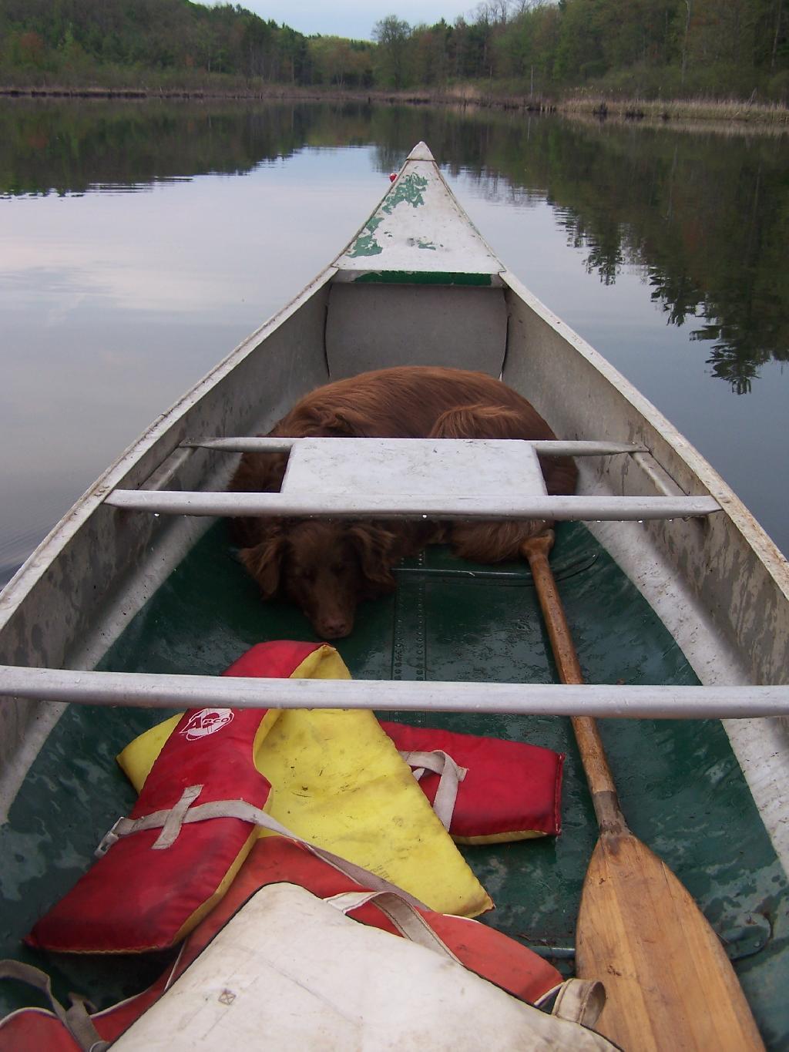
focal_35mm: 38
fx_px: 1155
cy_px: 526
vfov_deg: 49.0
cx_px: 394
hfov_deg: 37.7
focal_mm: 6.3
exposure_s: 1/100
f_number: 2.8
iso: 80
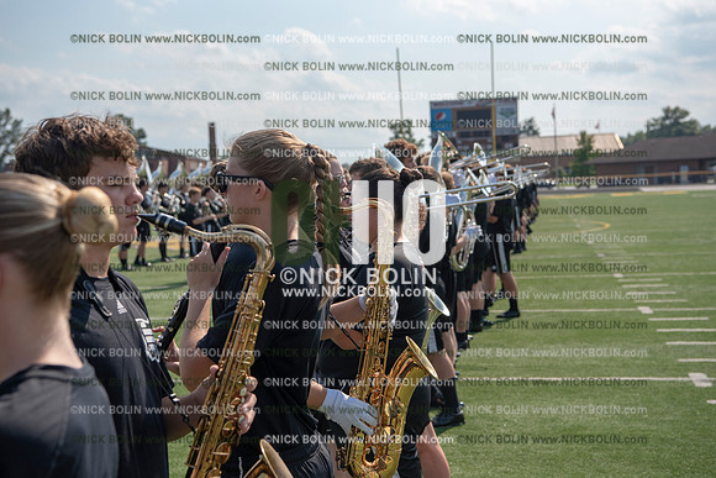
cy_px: 239
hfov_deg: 35.6
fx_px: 1114
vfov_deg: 24.2
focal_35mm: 56
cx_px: 358
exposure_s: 1/2000
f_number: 5.6
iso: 200
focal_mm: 56
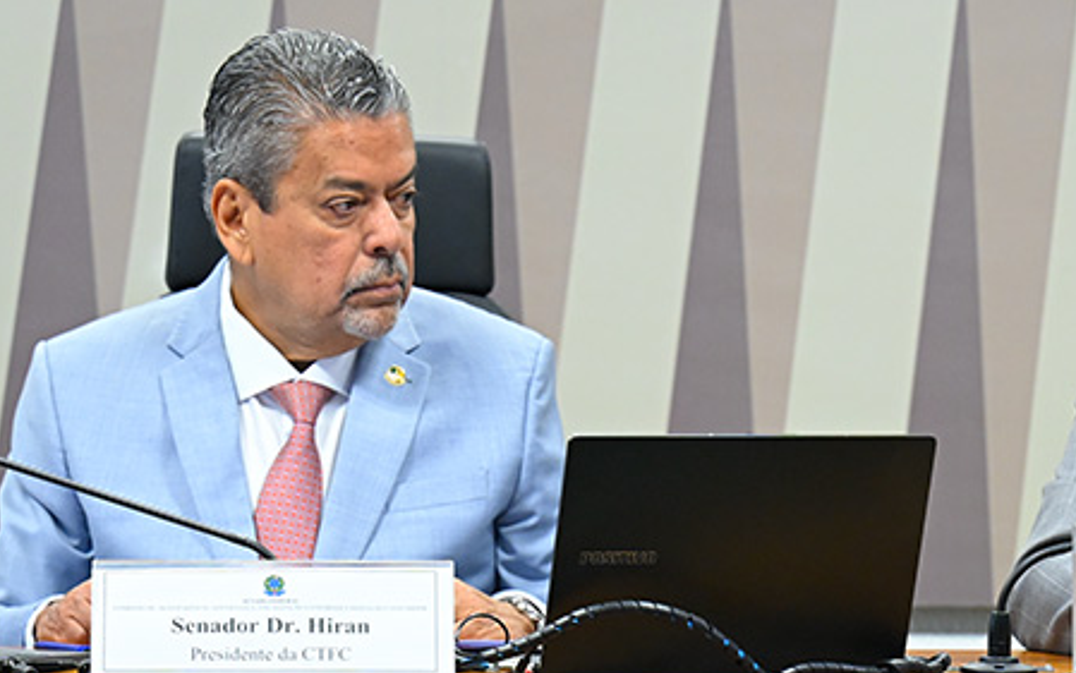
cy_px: 623
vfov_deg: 6.9
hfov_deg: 11.0
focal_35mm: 189
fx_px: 5544
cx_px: 868
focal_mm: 97
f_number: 2.8
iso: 2000
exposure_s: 1/160
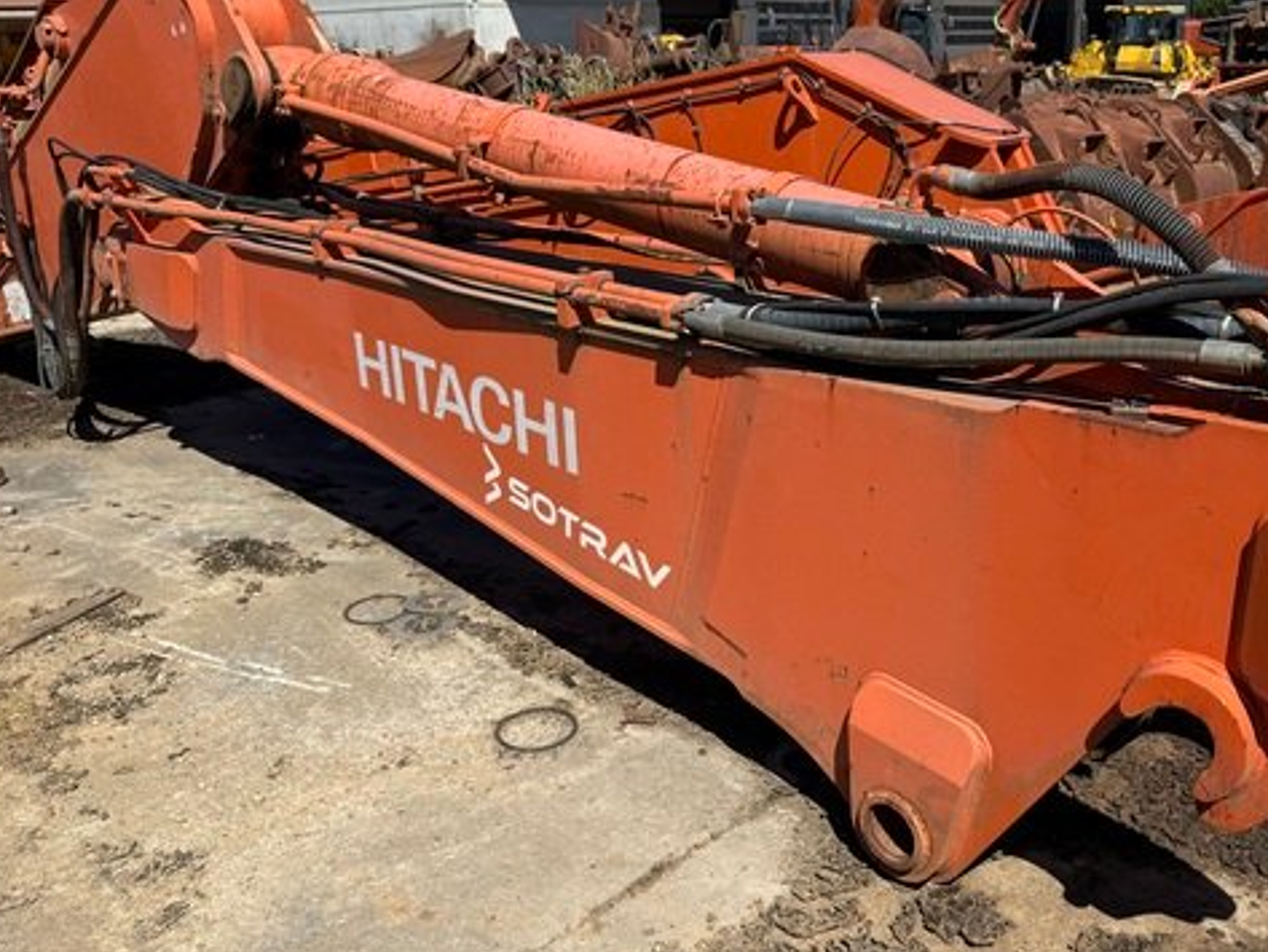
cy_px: 480
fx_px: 1209
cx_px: 791
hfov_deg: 54.7
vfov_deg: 43.0
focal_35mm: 33
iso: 80
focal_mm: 6.76
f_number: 1.78
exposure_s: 1/4673
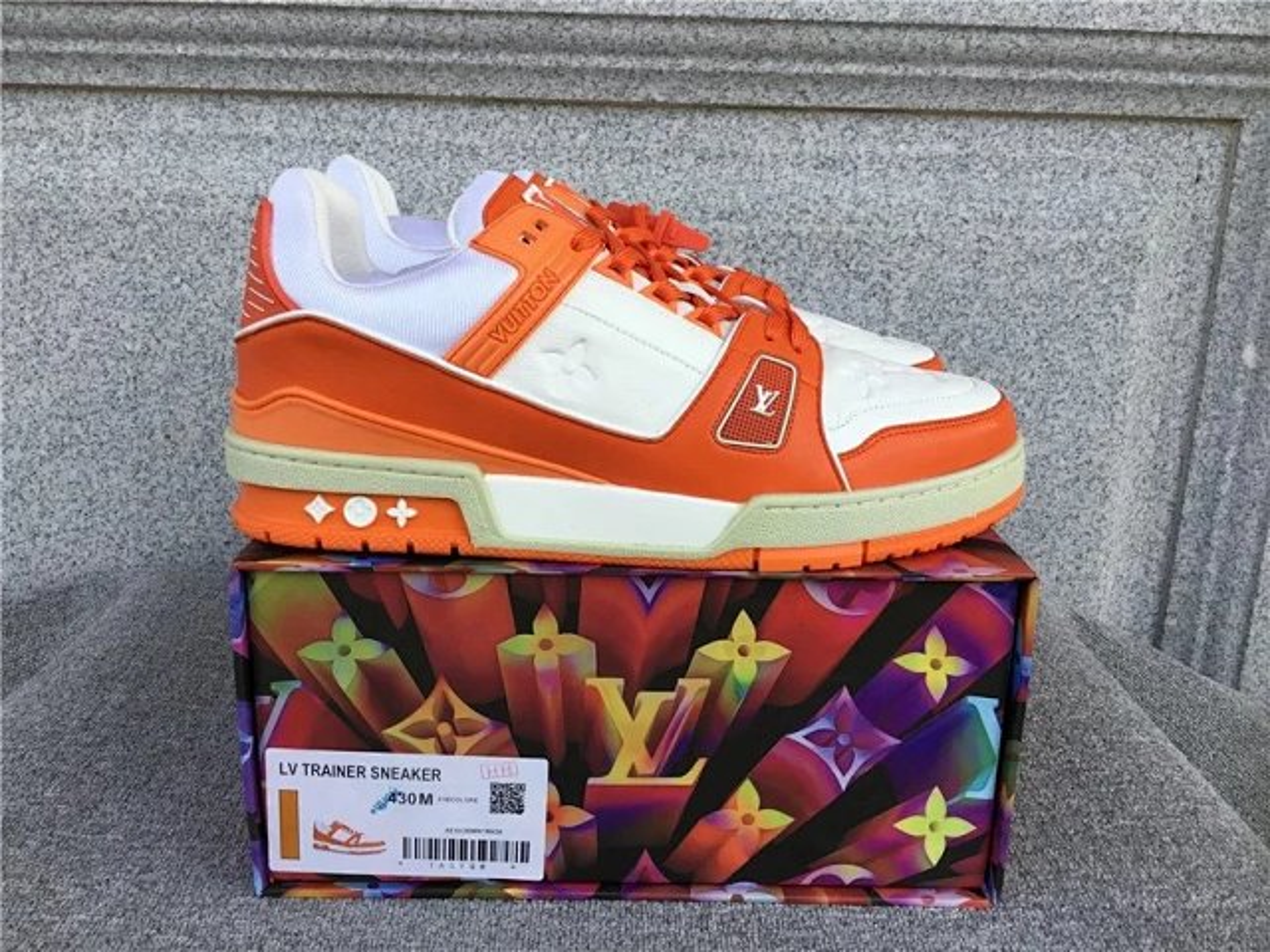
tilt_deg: -15.6
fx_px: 1137
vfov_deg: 45.4
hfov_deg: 58.4
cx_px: 635
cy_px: 476
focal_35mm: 31
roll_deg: -0.8
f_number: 2.4
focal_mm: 3.3
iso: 25
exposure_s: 1/307
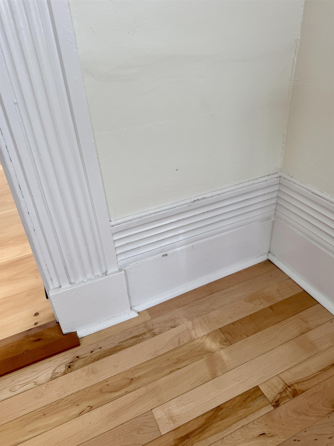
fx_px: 309
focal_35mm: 24
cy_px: 223
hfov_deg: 56.8
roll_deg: +3.5
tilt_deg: -31.5
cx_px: 167
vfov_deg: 71.6
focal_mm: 6.76
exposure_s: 1/120
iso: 100
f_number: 1.78
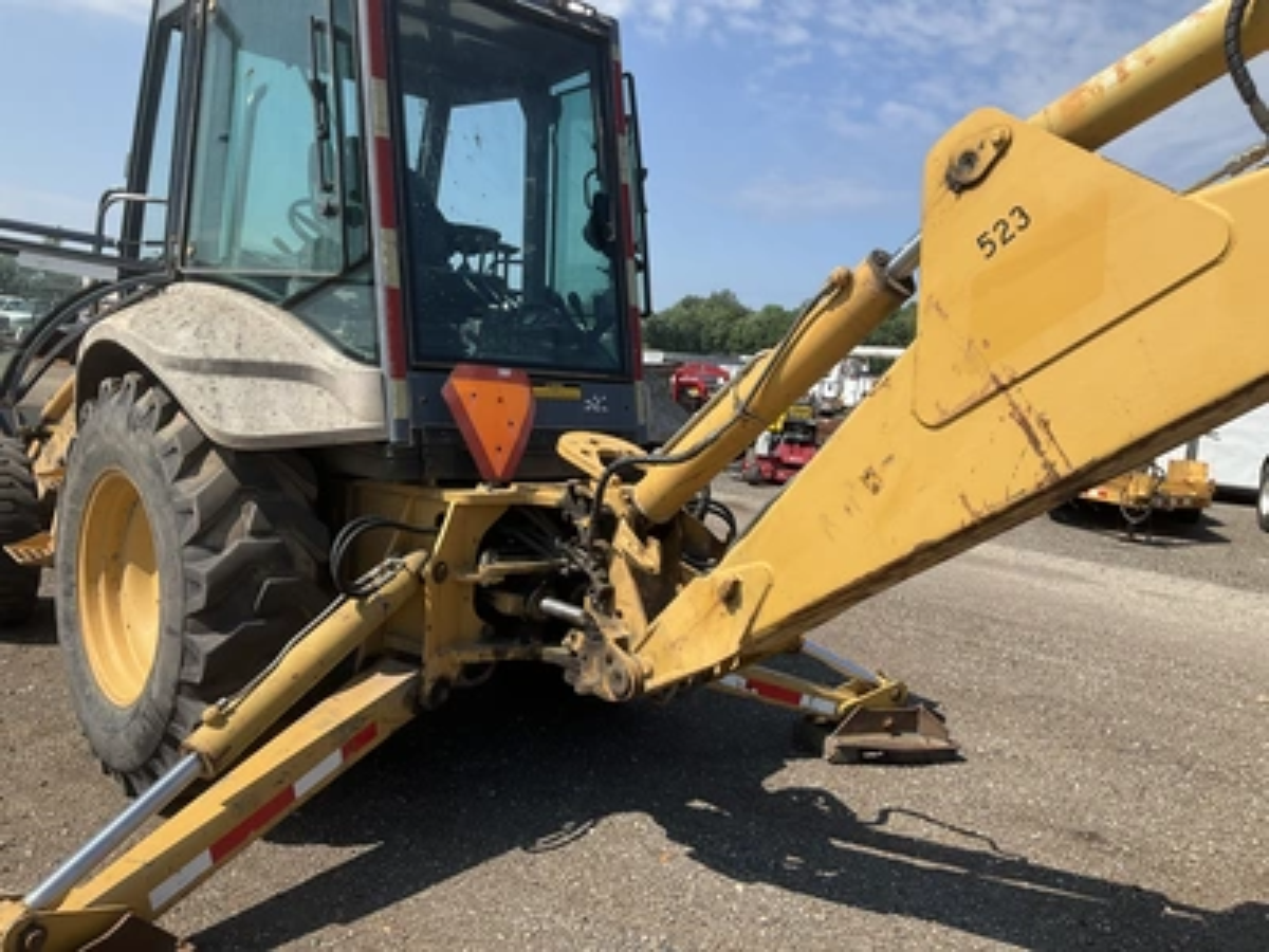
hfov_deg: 61.7
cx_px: 634
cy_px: 476
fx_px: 1063
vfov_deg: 48.2
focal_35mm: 29
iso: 25
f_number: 1.8
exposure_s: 1/1730
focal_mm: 3
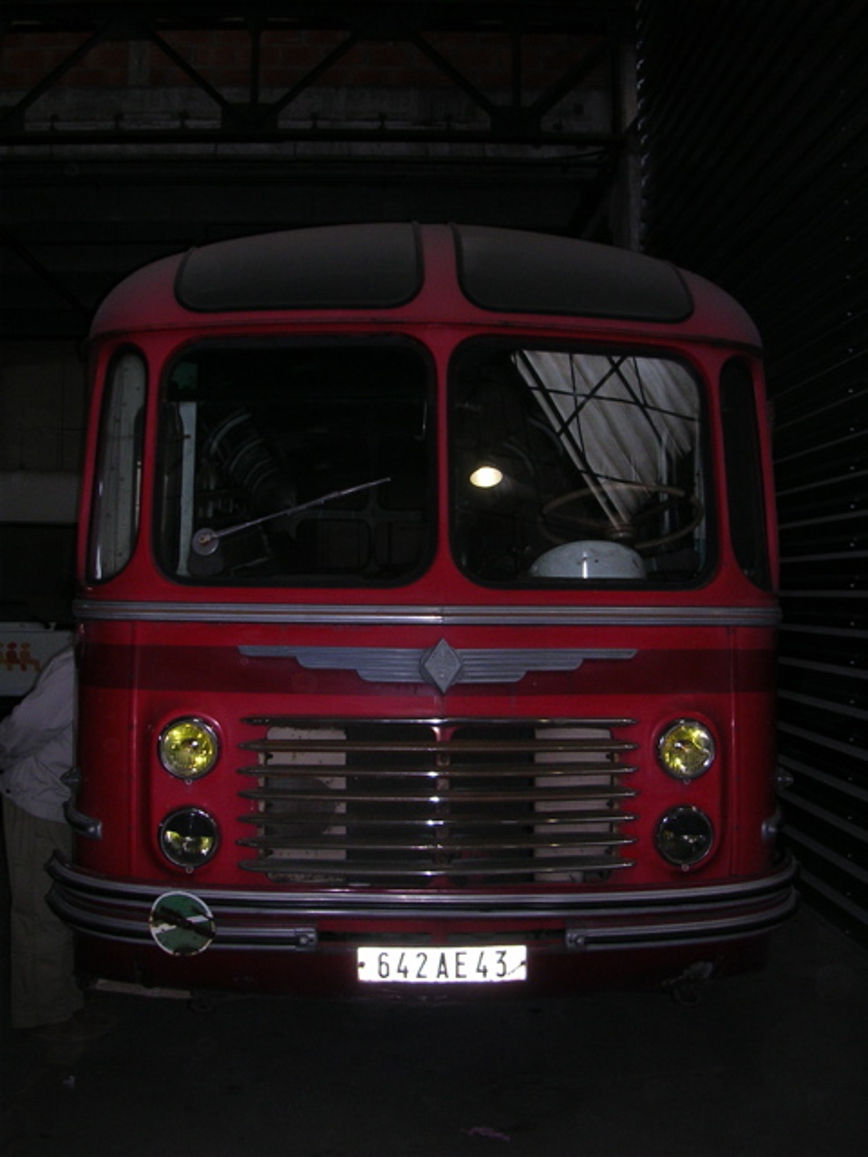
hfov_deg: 37.7
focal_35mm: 38
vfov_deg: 49.0
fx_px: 1270
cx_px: 434
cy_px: 578
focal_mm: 5.8
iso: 59
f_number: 2.8
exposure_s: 1/60.1
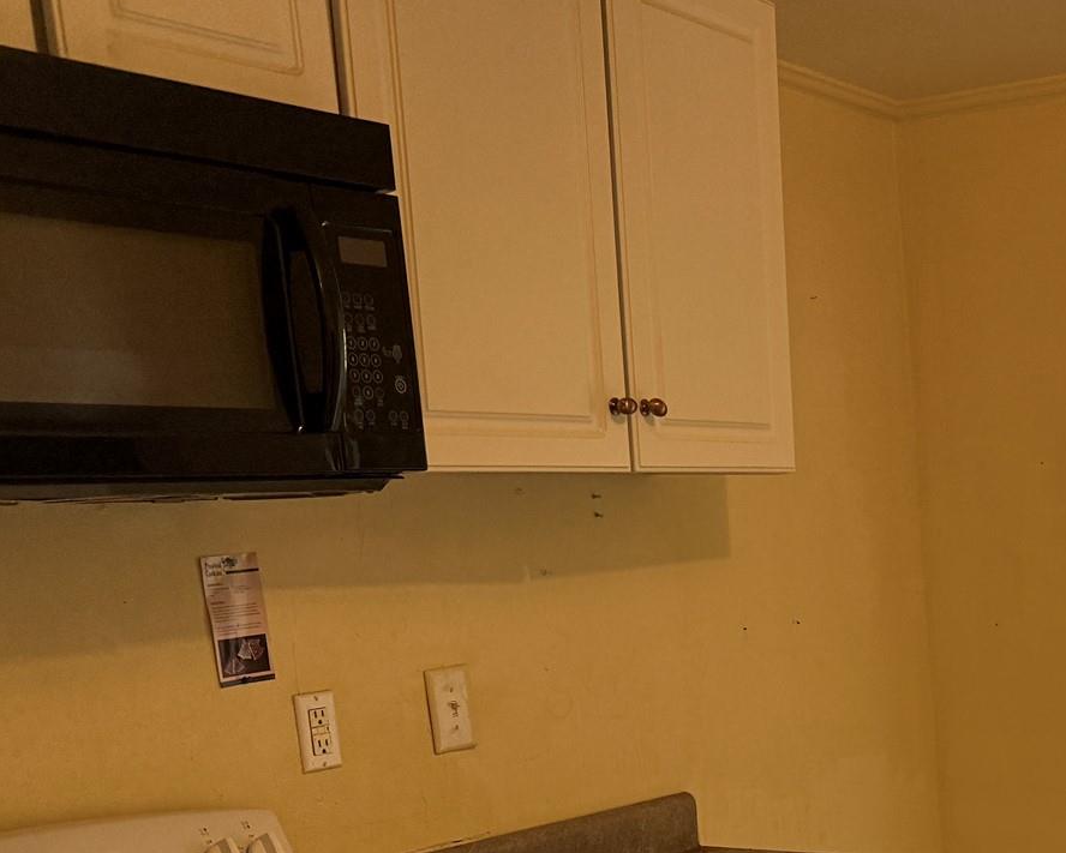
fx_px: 1704
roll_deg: +2.3
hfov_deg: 31.8
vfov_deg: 26.5
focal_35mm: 54
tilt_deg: -11.6
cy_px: 873
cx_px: 1094
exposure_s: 1/60
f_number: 1.78
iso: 200
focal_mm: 6.76
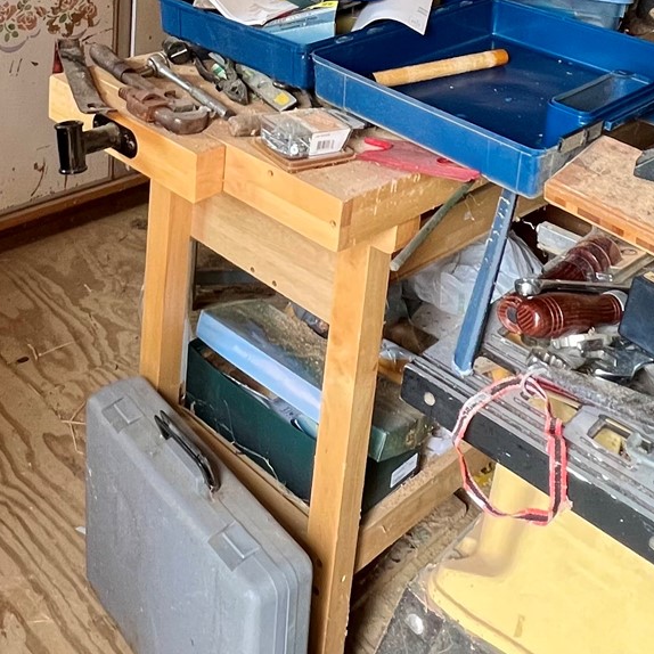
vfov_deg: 35.8
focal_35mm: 41
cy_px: -39
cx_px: 219
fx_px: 876
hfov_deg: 40.4
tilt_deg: -13.0
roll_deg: -3.0
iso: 250
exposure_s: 1/85
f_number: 1.8
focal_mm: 1.57
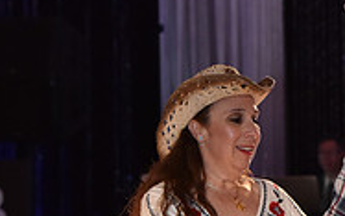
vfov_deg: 4.2
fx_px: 2916
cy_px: 375
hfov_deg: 6.8
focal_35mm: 310
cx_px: 274
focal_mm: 98
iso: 2000
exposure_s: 1/250
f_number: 5
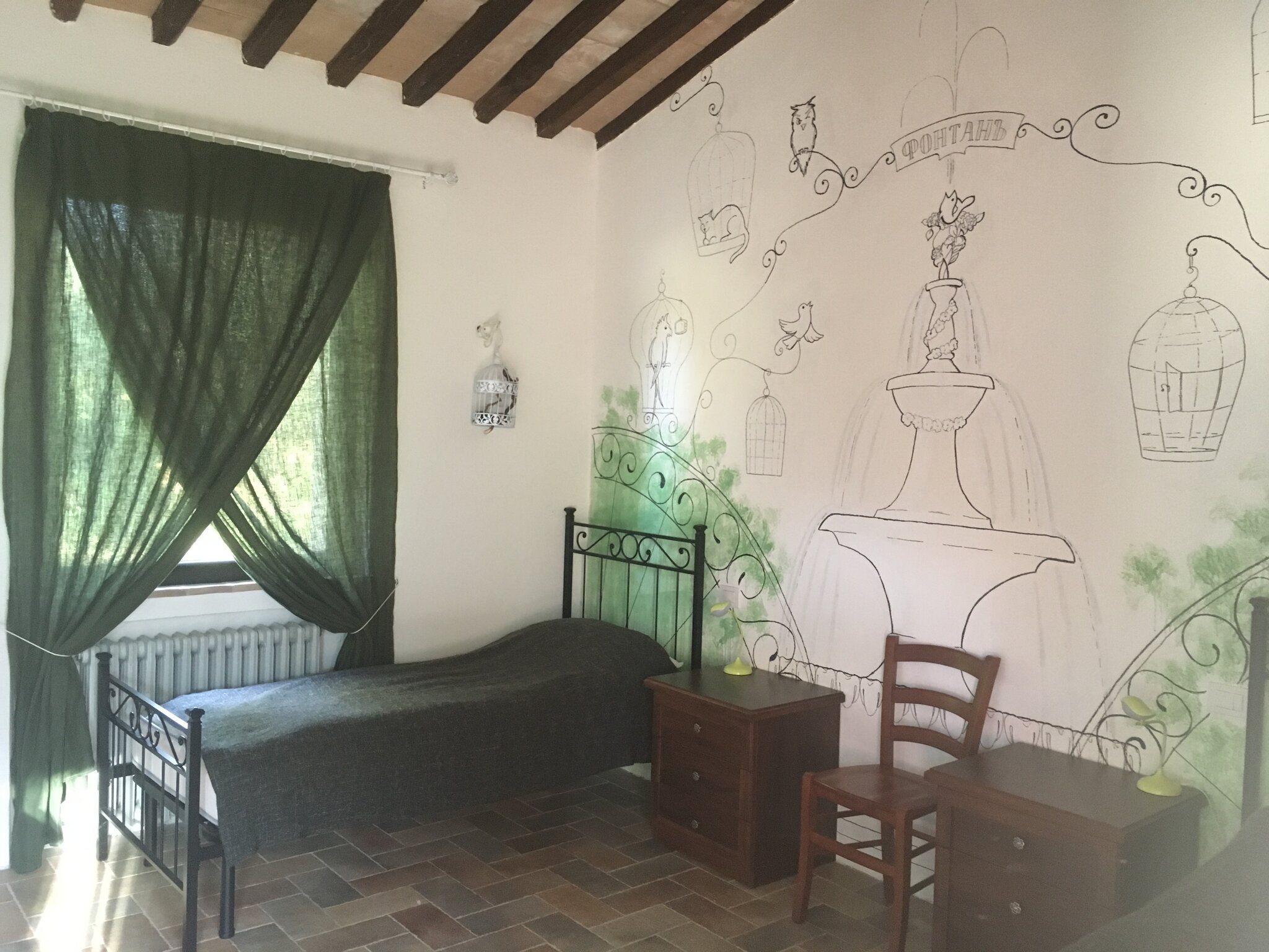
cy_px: 476
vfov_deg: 48.2
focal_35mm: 29
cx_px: 634
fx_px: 1063
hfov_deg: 61.7
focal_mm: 4.15
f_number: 2.2
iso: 200
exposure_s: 1/17
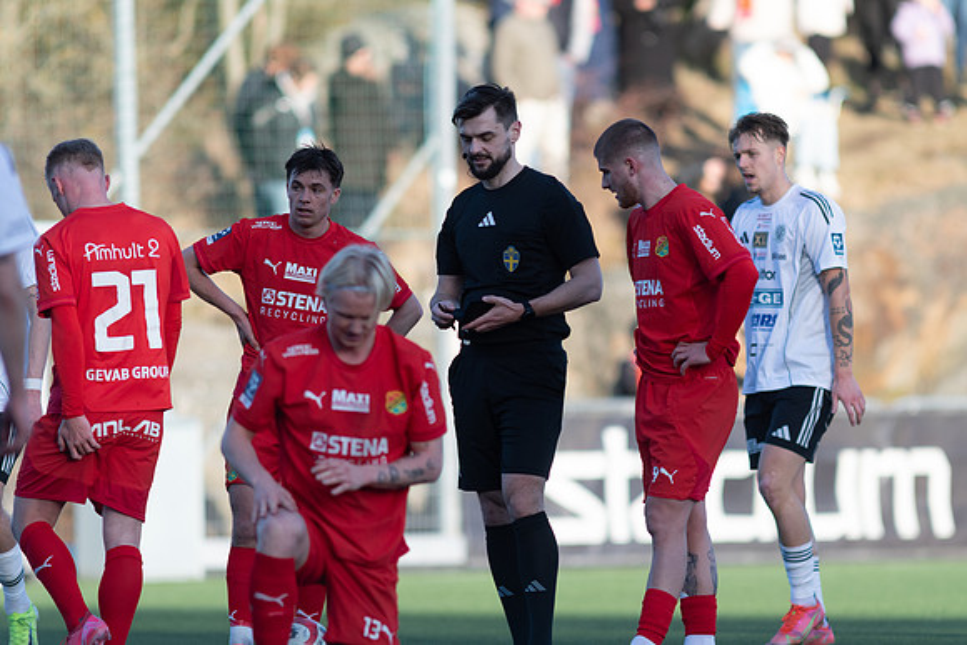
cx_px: 484
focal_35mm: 450
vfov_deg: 3.1
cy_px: 322
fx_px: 12090
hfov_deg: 4.6
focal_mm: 300
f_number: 3.2
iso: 400
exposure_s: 1/1600
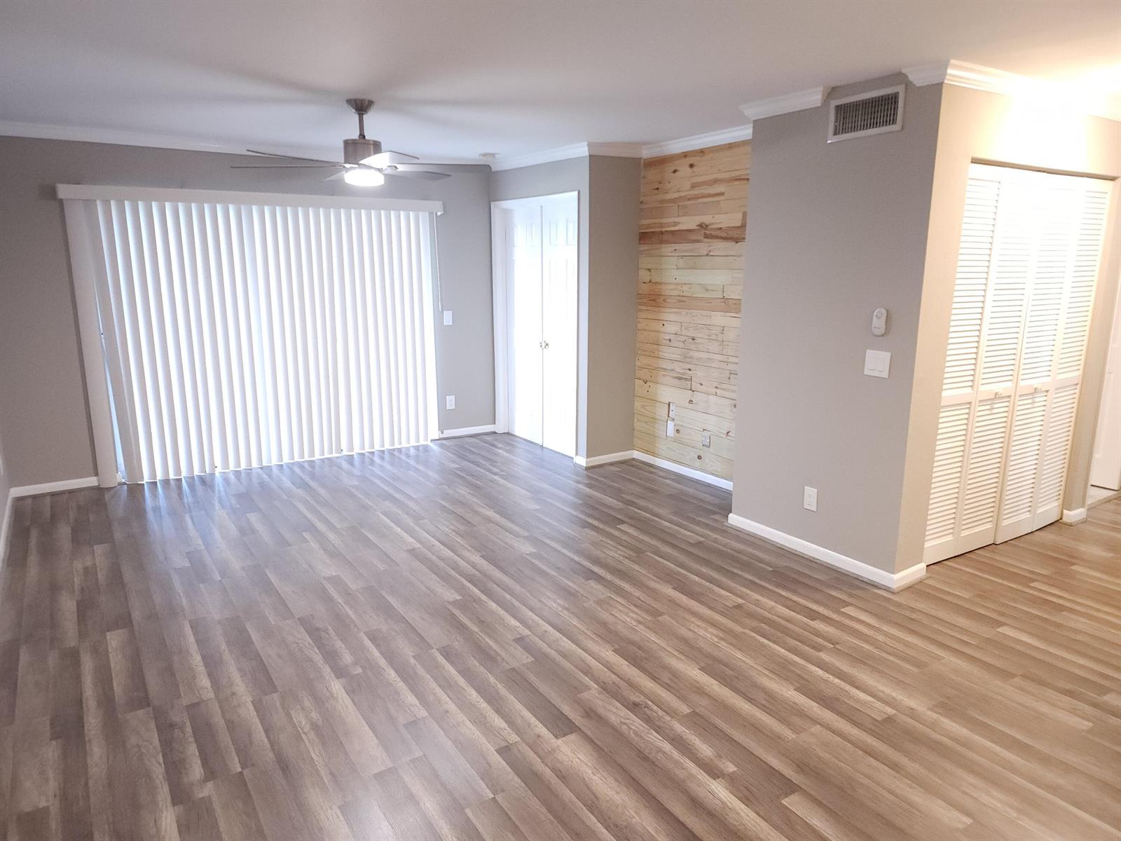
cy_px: 420
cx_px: 560
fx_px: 745
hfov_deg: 73.9
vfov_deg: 58.9
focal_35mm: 23
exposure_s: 1/60
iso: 500
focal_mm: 6.4
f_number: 1.8
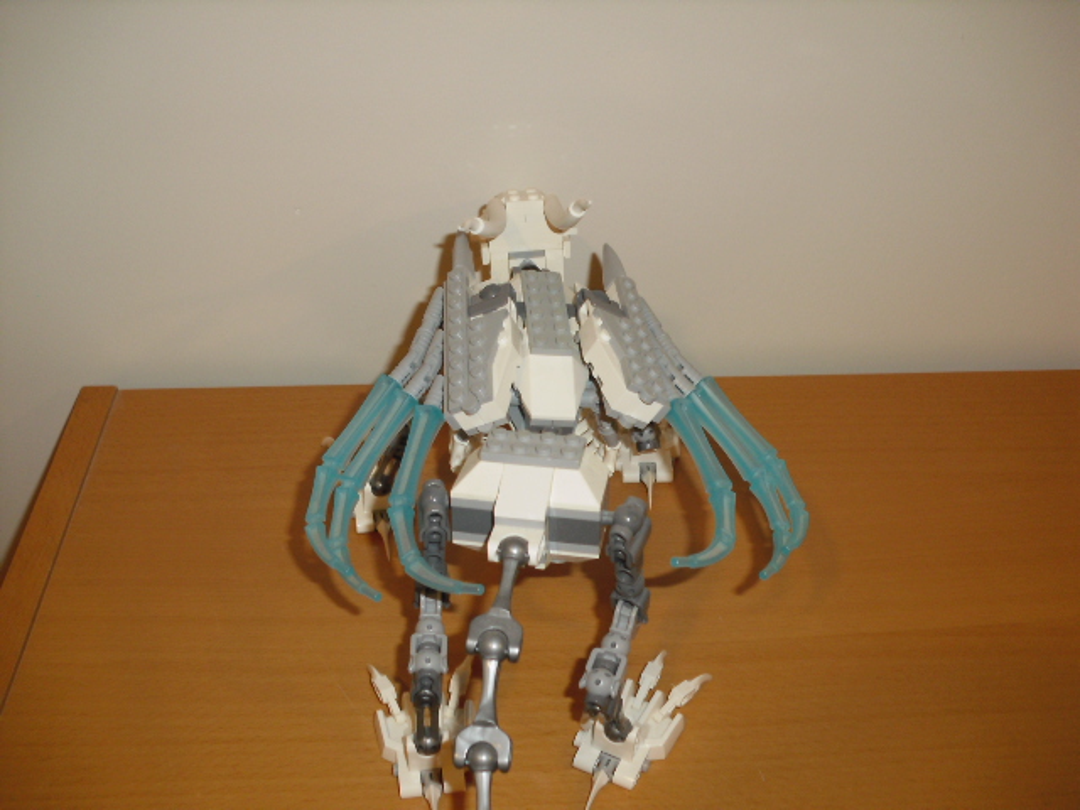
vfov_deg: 39.7
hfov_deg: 51.4
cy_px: 405
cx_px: 540
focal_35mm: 36
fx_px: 1123
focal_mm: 6.3
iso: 200
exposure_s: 1/60
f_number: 3.1
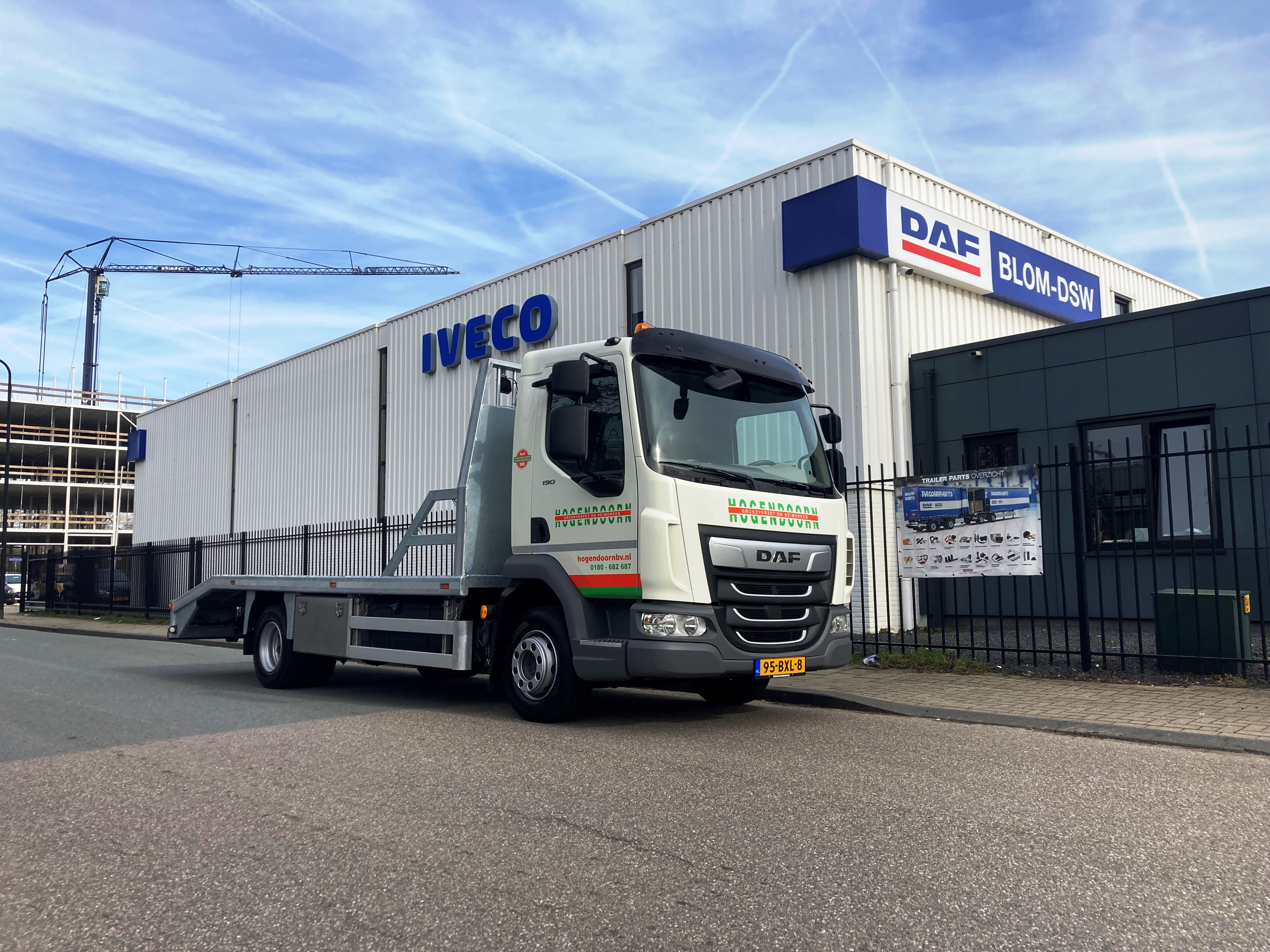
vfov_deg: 49.7
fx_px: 1027
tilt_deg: +5.9
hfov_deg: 63.4
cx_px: 635
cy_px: 476
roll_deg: +0.0
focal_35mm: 28
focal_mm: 3.99
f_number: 1.8
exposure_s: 1/1453
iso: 20
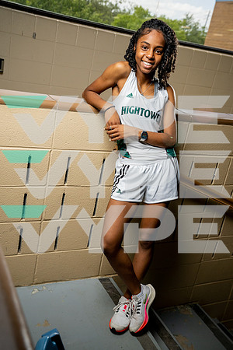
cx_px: 116
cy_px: 175
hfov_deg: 35.1
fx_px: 369
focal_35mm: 38
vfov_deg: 50.7
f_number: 5.6
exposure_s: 1/250
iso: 400
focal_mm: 38
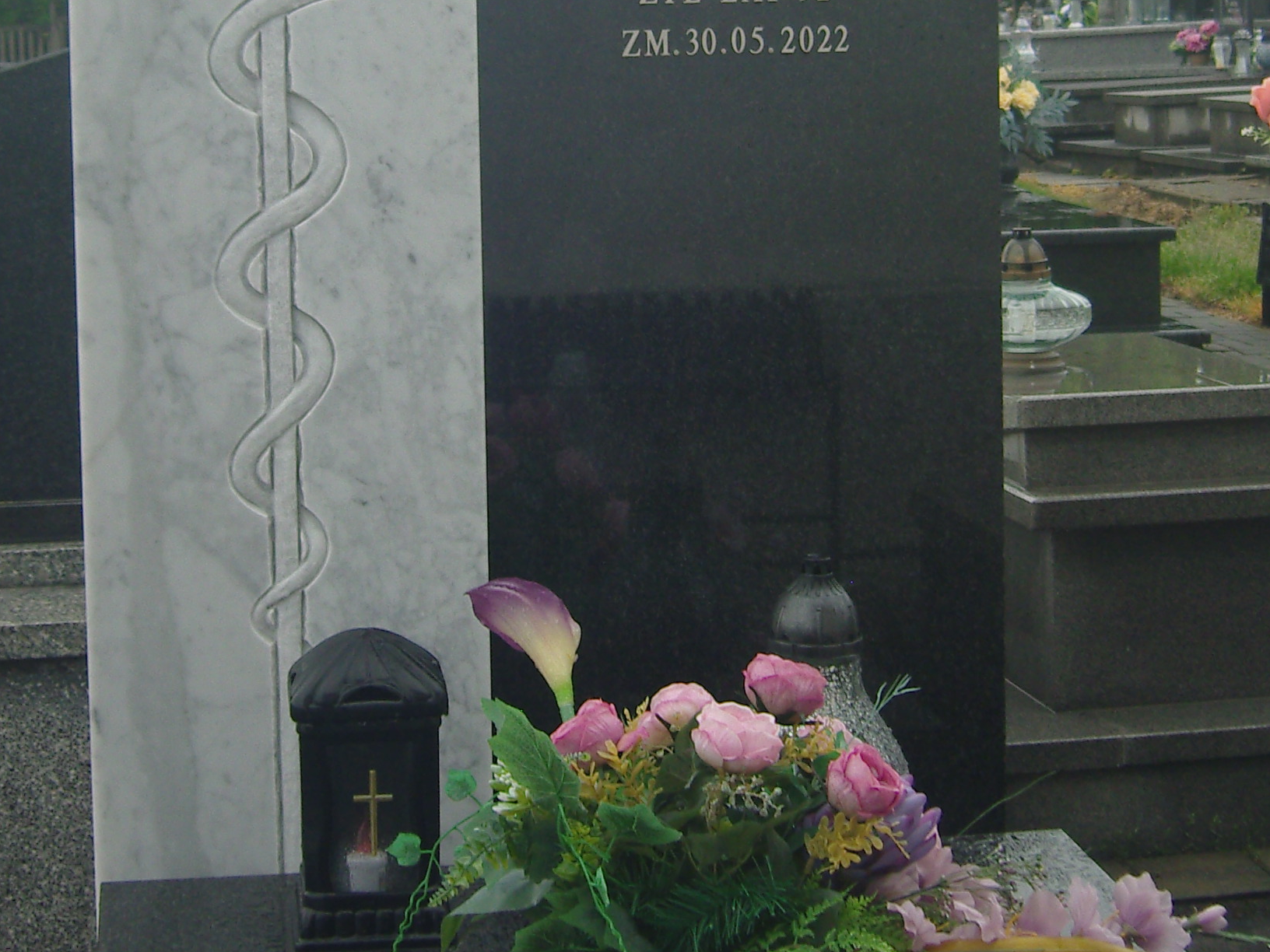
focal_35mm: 88
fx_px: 3229
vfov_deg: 16.6
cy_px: 119
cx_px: 533
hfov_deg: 22.2
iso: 100
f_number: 3.1
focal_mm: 9.4
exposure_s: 1/100
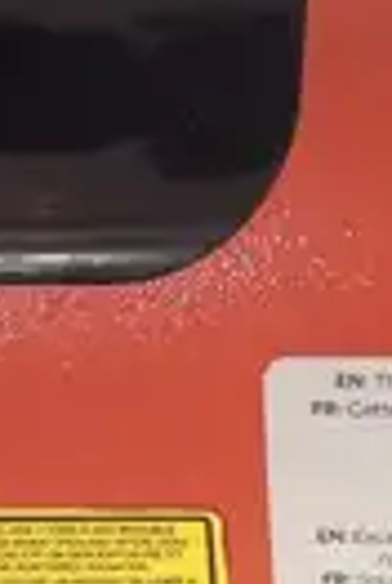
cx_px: 530
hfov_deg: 16.9
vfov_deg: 26.0
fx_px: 1235
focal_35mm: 76
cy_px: 486
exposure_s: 1/60
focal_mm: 2.2
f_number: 2.2
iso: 640
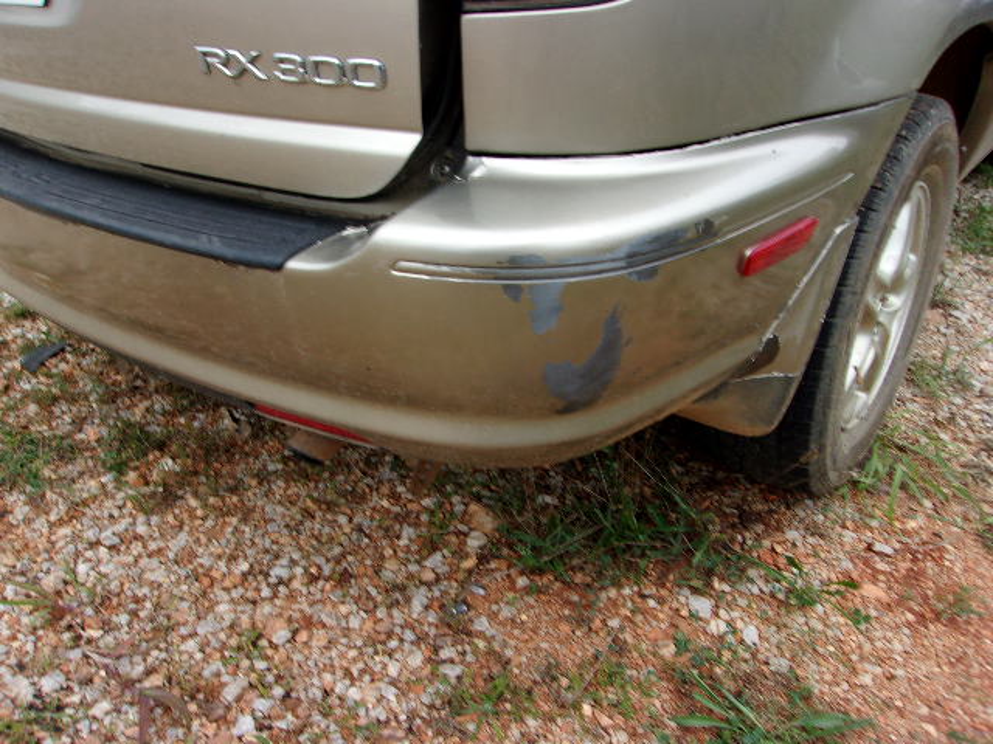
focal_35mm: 27
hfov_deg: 65.3
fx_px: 775
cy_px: 372
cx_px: 496
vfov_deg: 51.4
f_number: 10.4
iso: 80
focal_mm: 4.9
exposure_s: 1/42
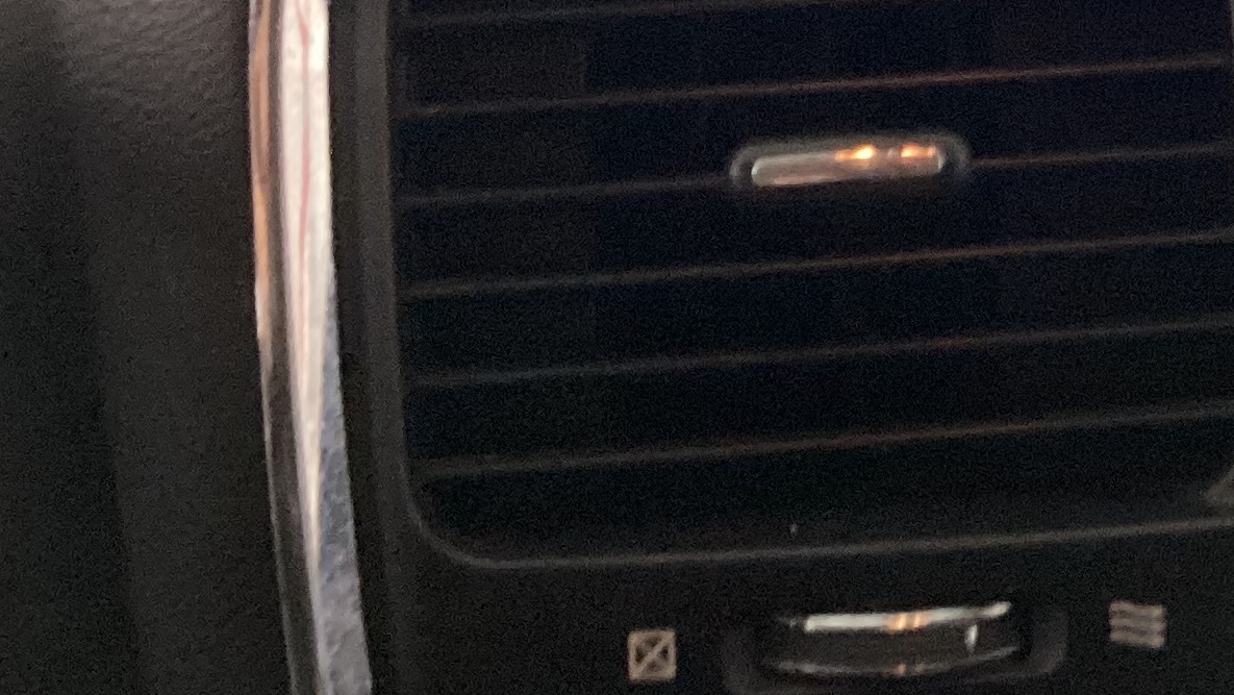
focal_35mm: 93
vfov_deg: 12.3
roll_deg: -1.9
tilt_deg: -24.7
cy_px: -399
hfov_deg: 21.9
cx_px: 1303
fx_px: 3044
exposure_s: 1/33
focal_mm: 3.3
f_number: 2.4
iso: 320
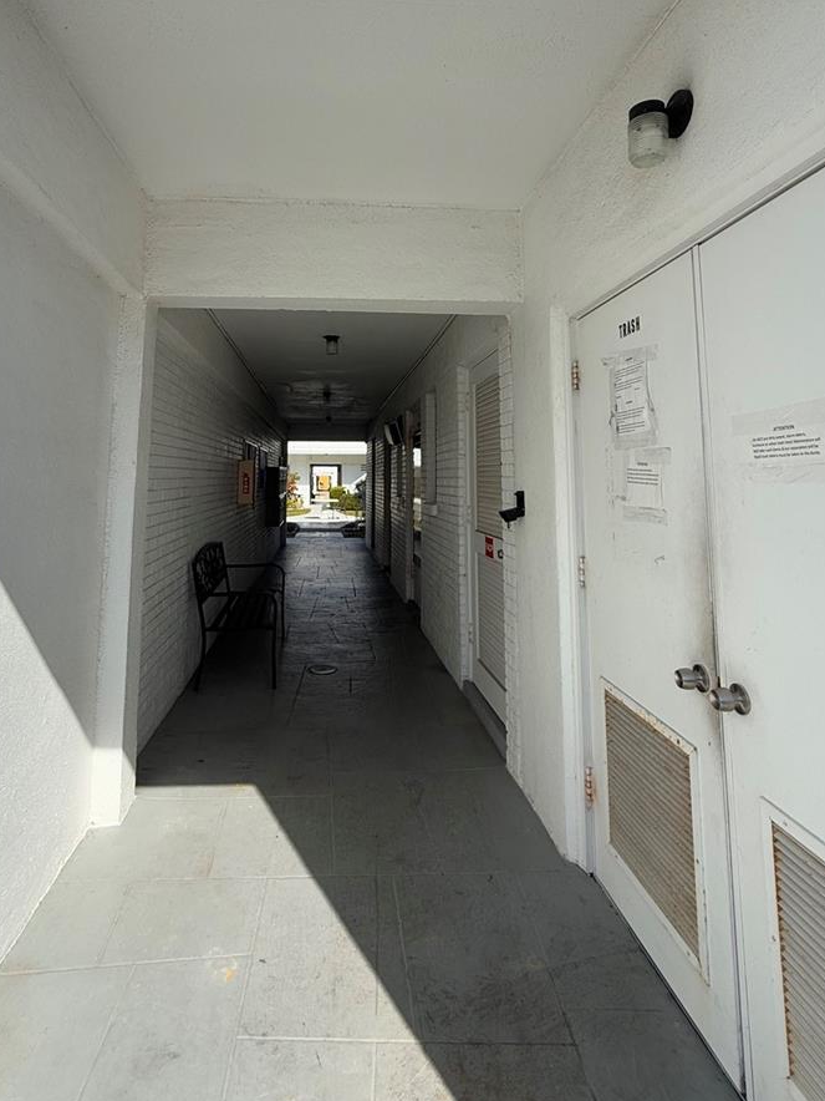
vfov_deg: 82.9
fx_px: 604
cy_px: 407
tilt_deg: +7.3
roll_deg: -0.7
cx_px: 368
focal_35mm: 19
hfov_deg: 68.5
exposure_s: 1/1339
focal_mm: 2.22
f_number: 2.2
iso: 50
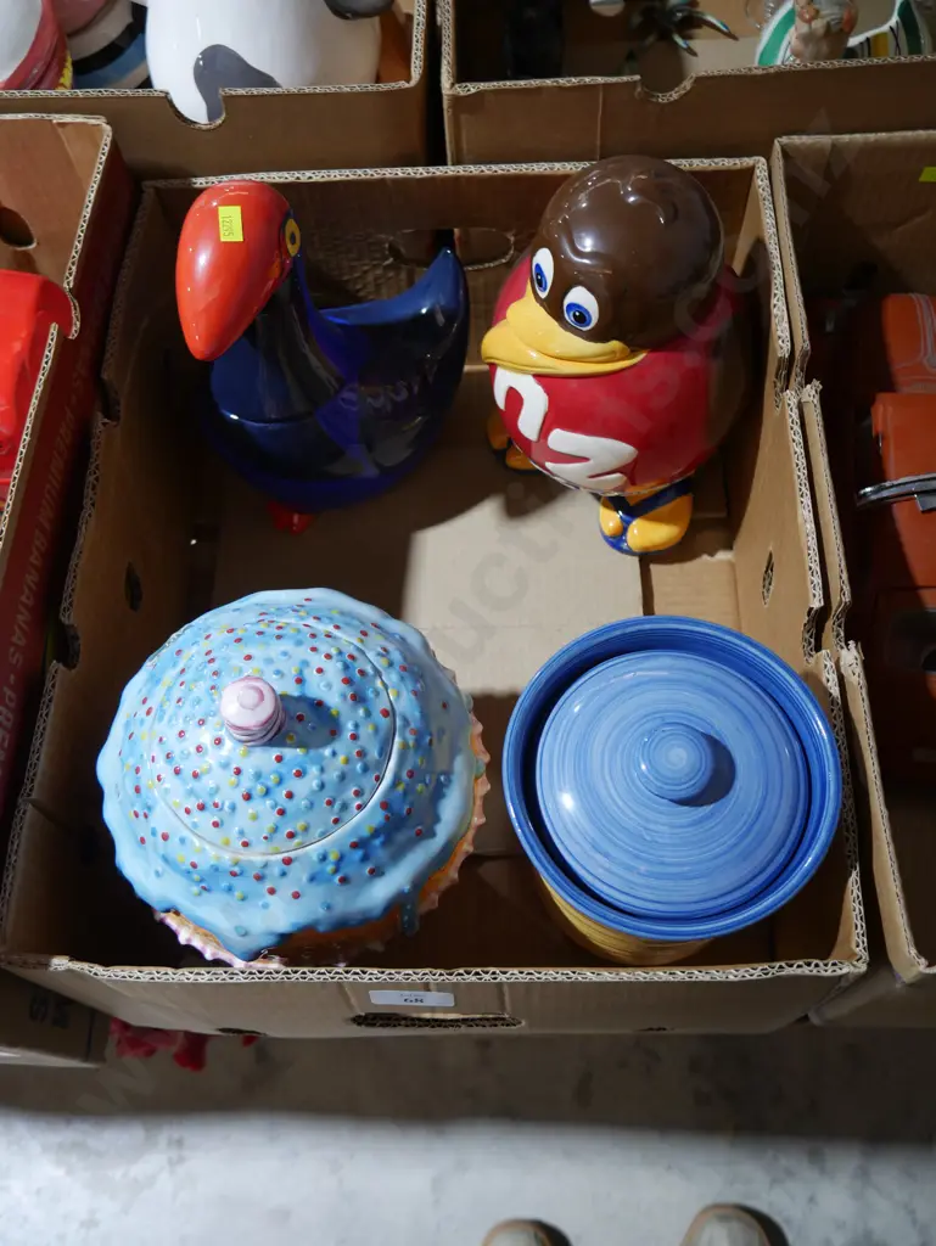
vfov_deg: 59.9
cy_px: 623
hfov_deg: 46.8
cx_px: 468
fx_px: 1081
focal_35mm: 30
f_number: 3.6
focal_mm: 15
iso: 500
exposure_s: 1/60
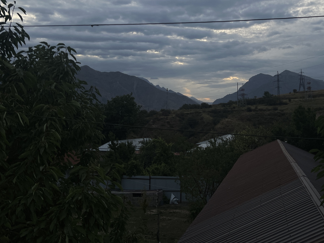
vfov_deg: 35.6
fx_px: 374
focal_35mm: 40
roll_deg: +0.0
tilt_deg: +4.9
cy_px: 83
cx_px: 200
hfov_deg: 46.4
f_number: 1.5
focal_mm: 5.7
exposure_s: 1/106
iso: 125
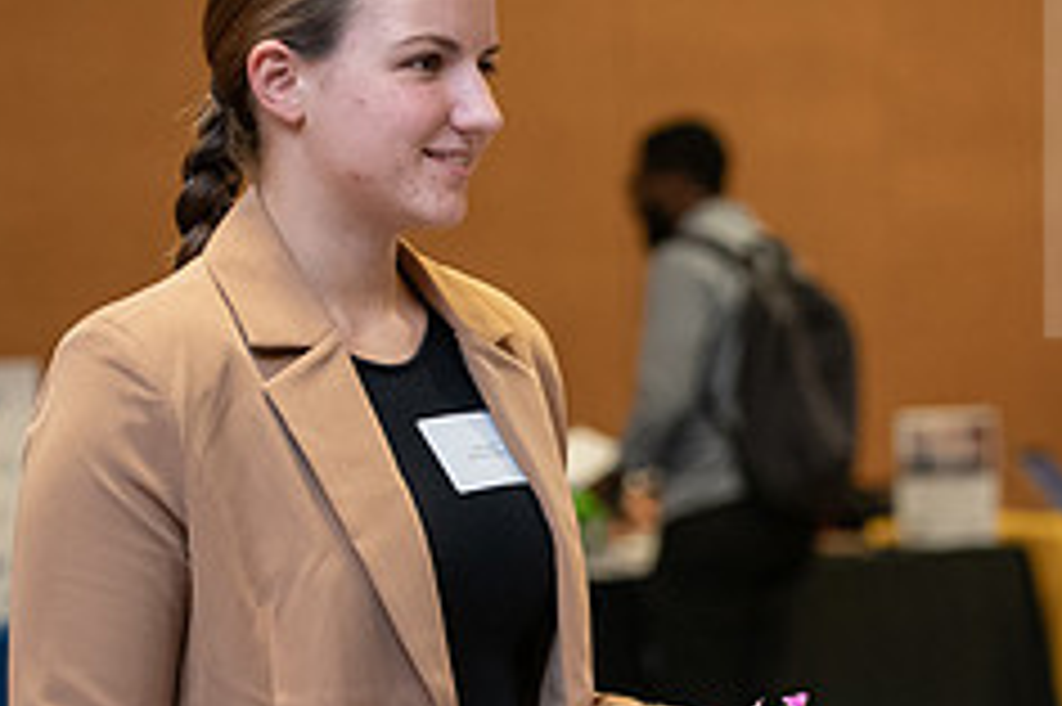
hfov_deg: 10.4
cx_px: 909
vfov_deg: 7.0
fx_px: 5807
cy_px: 506
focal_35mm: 197
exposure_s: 1/200
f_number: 2.8
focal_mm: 80
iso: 1600
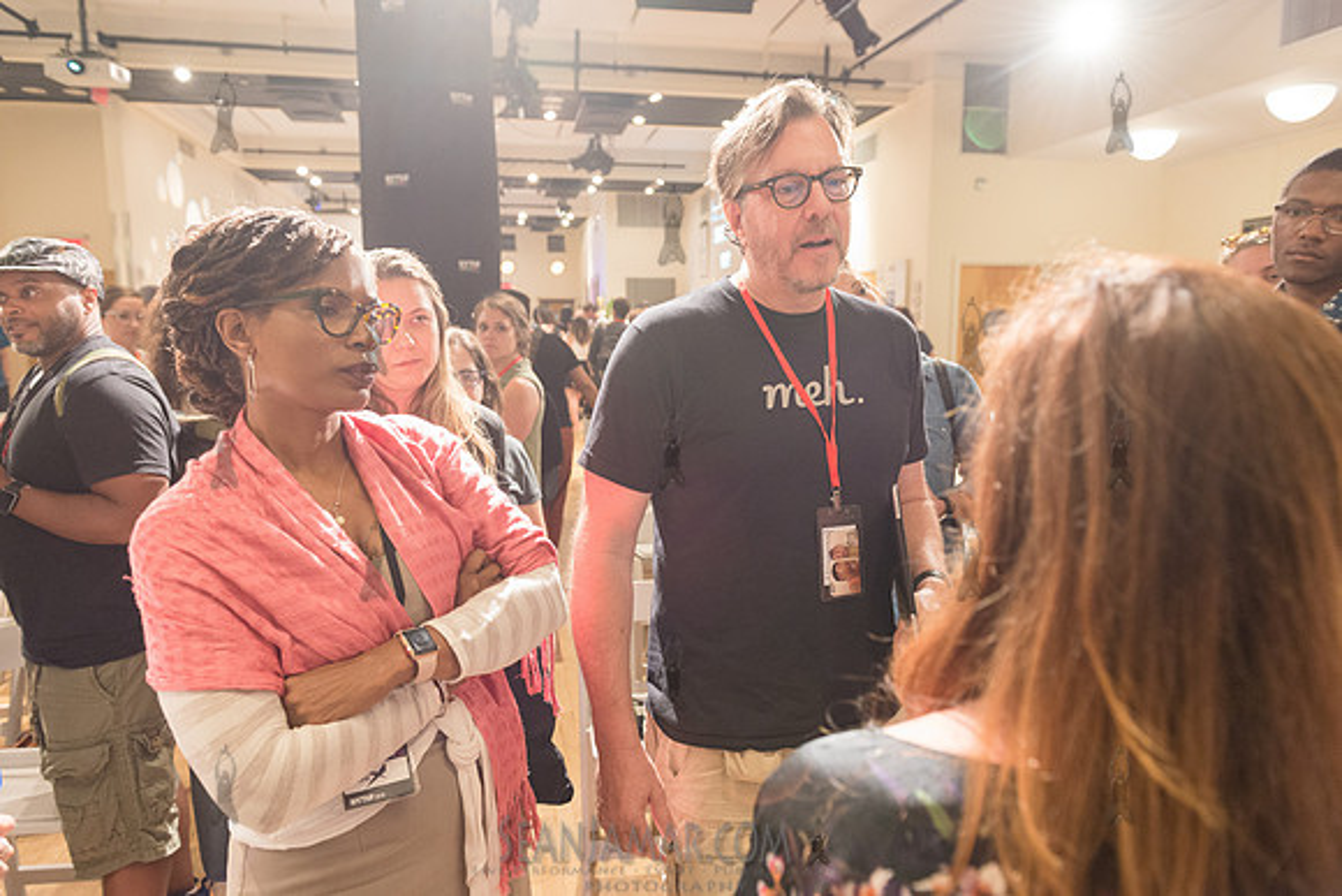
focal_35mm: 24
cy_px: 448
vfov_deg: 53.2
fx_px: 895
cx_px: 671
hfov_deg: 73.7
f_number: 4
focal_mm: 24
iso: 2500
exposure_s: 1/60
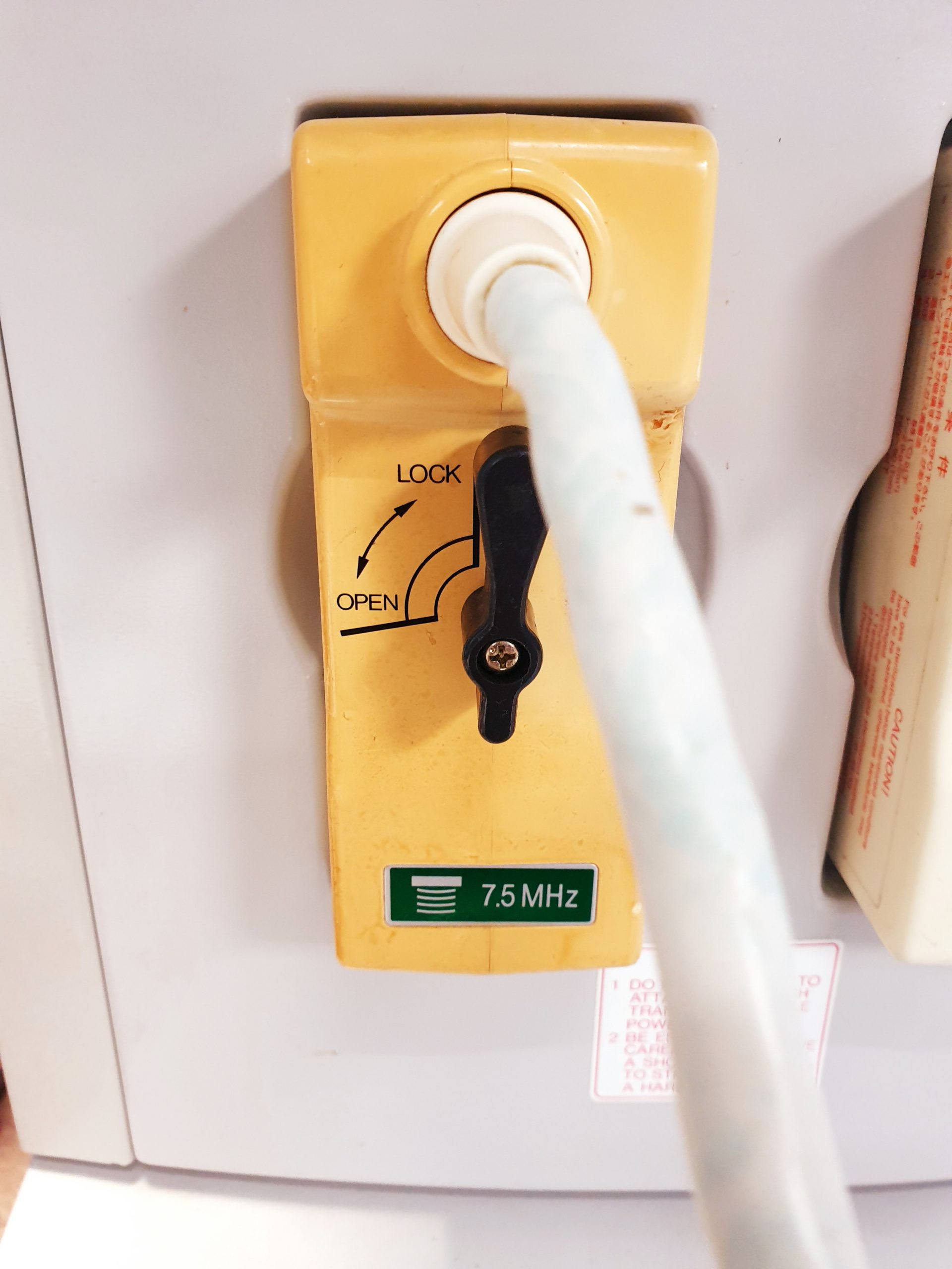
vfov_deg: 67.3
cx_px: 476
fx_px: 953
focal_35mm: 26
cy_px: 634
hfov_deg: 53.1
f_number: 2.4
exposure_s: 1/25
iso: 250
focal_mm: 4.3
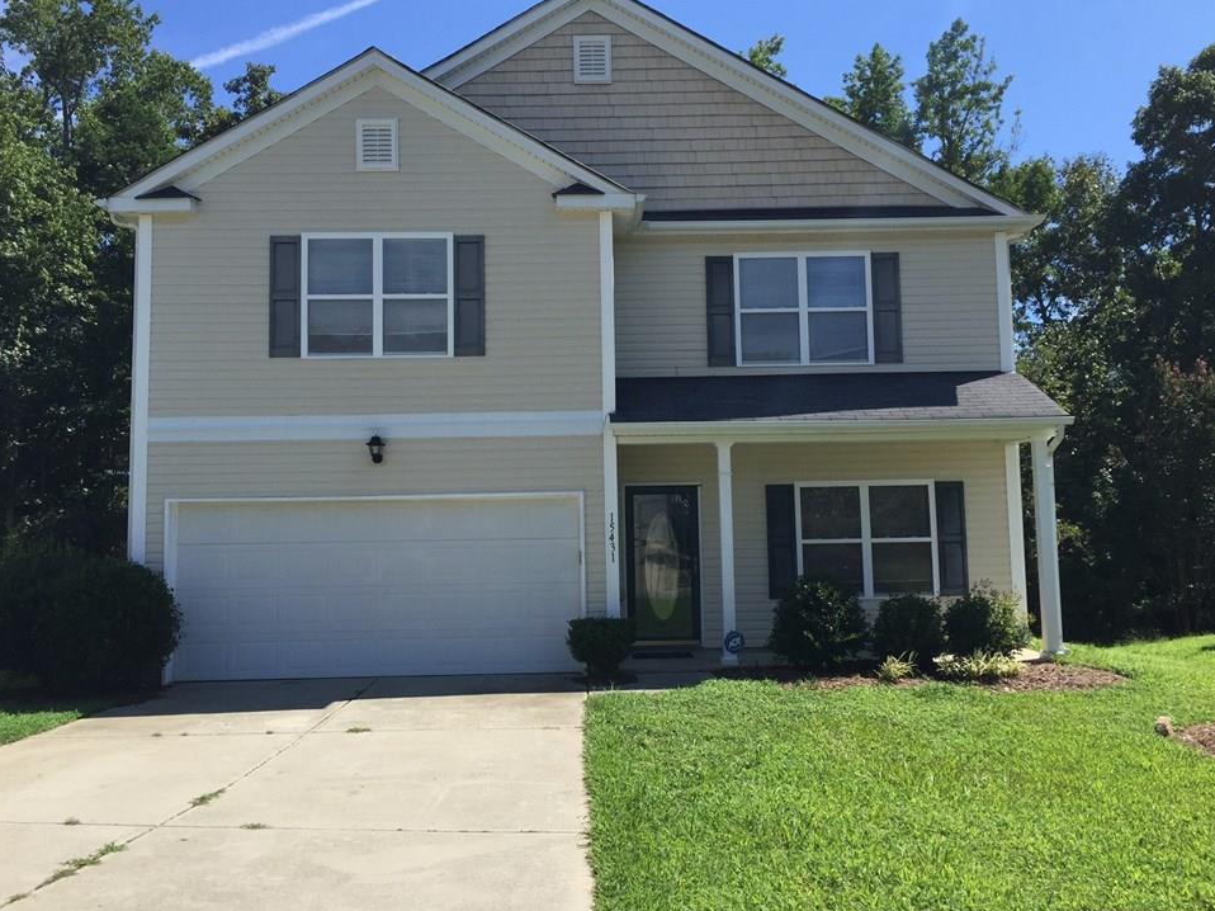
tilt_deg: +3.1
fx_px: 1088
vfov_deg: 45.4
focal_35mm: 31
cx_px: 605
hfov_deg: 58.4
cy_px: 447
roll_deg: +0.7
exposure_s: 1/1883
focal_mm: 4.15
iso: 32
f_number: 2.2
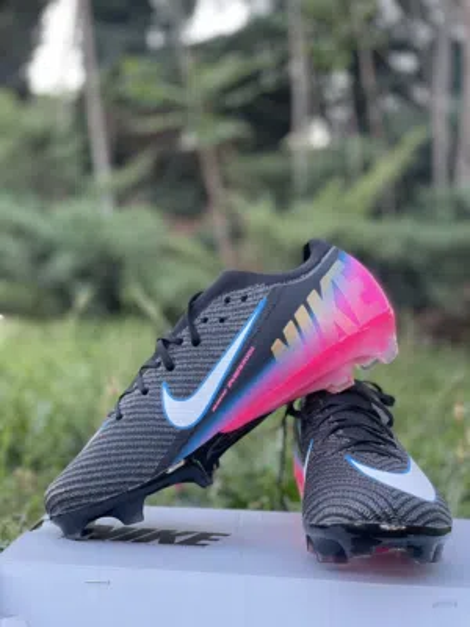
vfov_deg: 36.8
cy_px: 314
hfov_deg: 28.0
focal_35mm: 52
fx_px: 941
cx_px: 235
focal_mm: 6
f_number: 2
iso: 160
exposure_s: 1/122
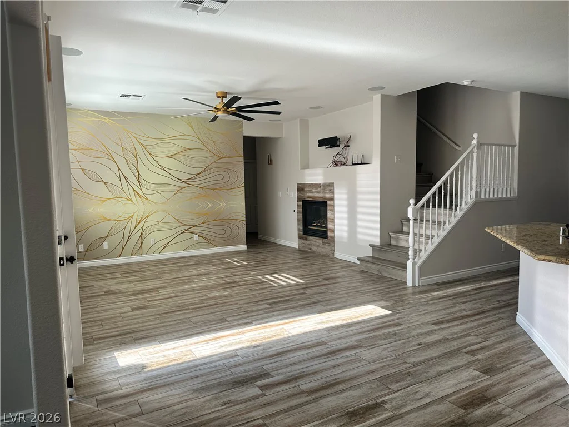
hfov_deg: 71.6
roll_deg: +0.6
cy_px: 214
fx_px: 394
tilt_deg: -4.9
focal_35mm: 24
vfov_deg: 56.8
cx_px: 284
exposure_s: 1/237
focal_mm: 6.86
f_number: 1.78
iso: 80
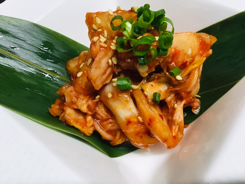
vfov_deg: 45.4
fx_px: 219
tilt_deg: -55.8
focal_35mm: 31
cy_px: 92
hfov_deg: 58.4
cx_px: 122
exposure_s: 1/30
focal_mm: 3.3
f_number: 2.4
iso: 40
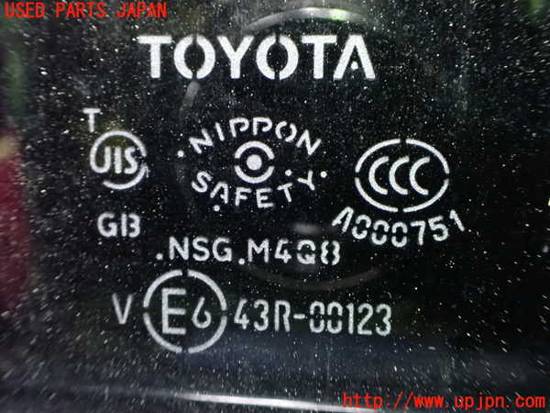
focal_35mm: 30
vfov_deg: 46.8
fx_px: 477
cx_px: 275
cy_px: 206
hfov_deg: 60.0
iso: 1600
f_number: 2.3
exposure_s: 1/13
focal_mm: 5.4
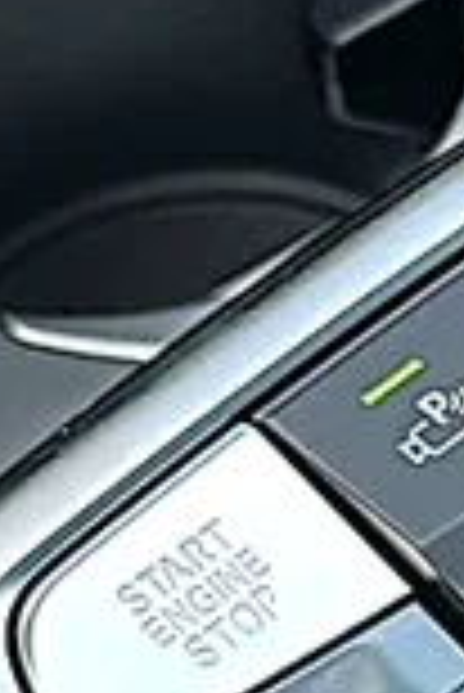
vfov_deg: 10.0
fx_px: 3916
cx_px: 1027
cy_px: 794
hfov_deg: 6.5
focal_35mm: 203
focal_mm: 6.86
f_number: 1.78
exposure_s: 1/588
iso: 80
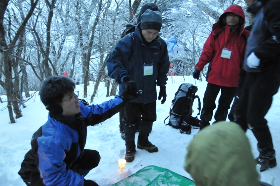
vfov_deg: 43.5
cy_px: 93
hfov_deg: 62.0
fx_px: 233
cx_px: 140
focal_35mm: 30
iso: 1800
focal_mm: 20
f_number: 3.5
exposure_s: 1/30
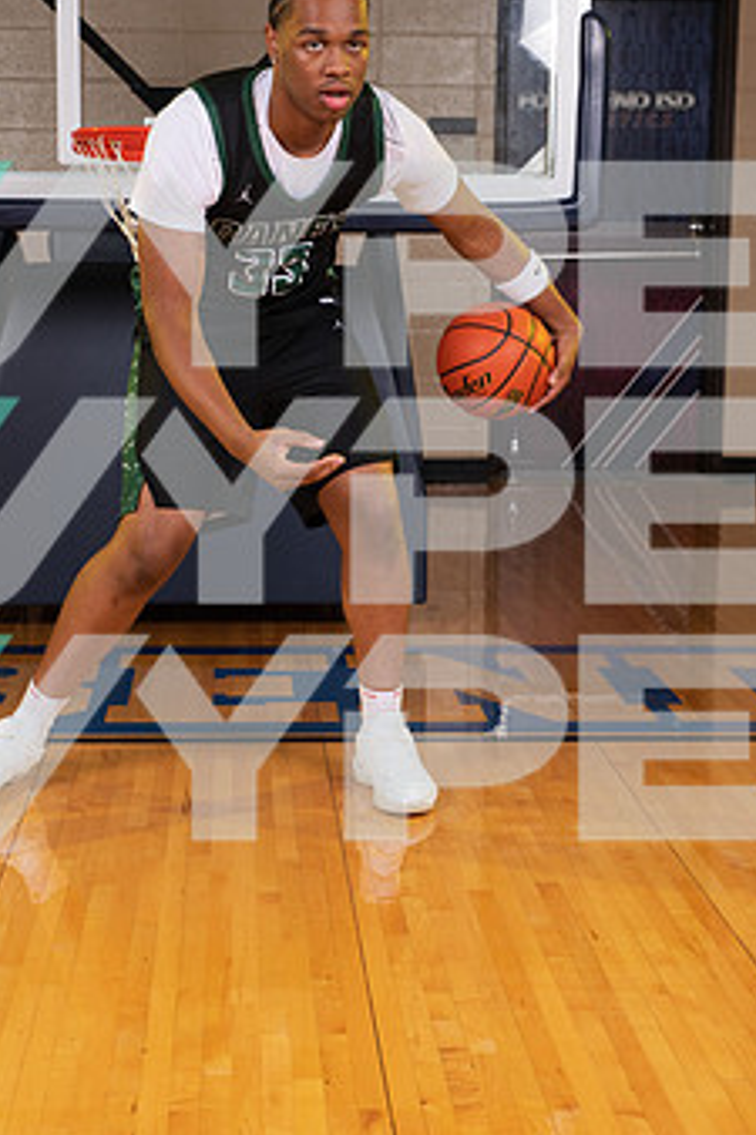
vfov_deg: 31.4
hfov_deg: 21.2
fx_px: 2018
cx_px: 312
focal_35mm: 64
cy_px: 504
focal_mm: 48
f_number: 7.1
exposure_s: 1/320
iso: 320
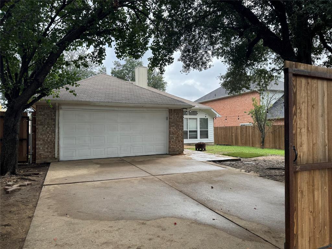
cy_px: 124
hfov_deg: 71.6
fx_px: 230
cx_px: 166
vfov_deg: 56.8
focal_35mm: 24
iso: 80
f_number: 1.78
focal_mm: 6.86
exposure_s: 1/739
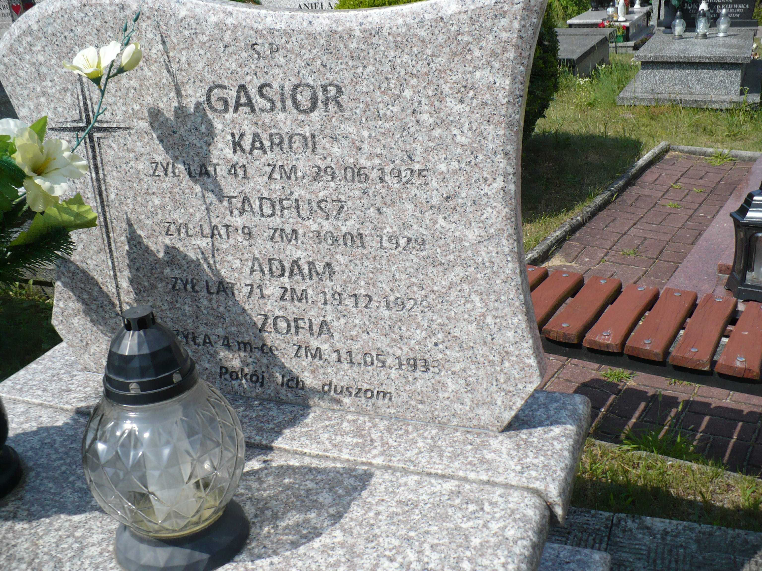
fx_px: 814
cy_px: 286
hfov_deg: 50.1
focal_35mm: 37
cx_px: 381
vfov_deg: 38.7
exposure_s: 1/200
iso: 100
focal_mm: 6.1
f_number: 8
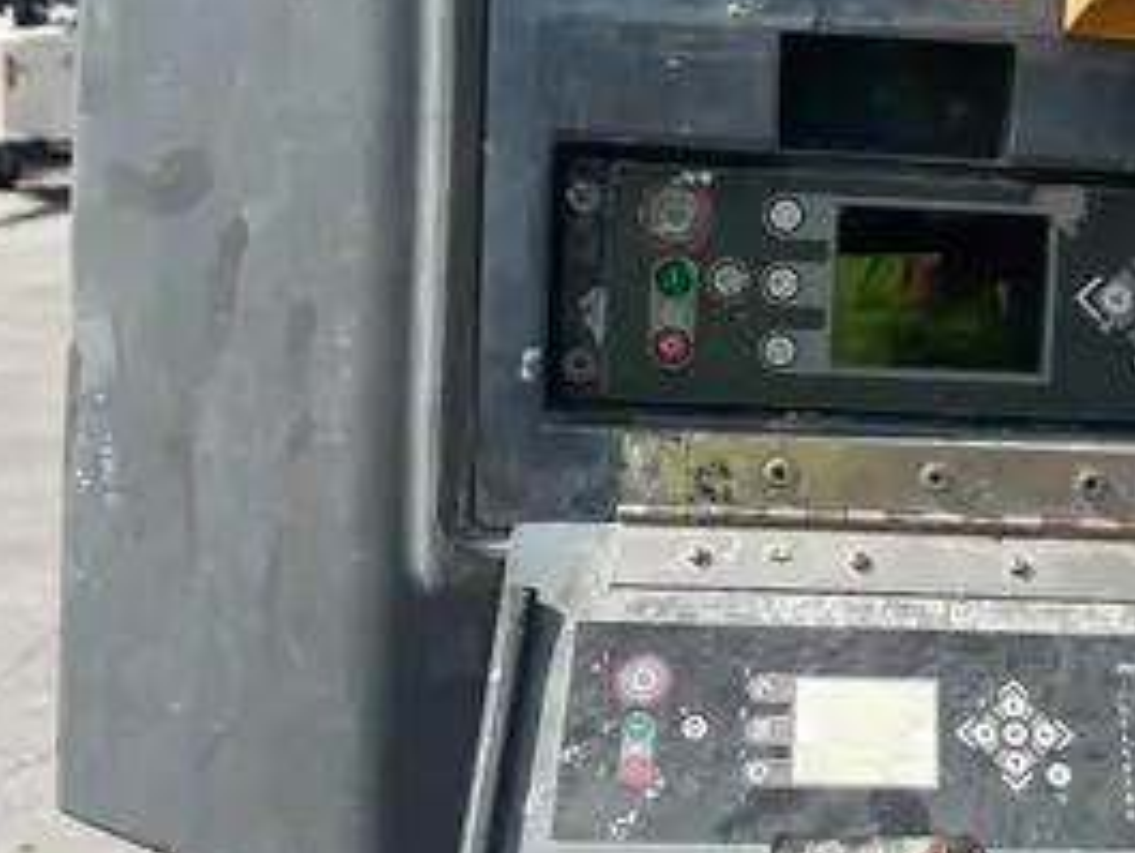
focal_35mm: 54
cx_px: 947
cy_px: 319
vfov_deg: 27.0
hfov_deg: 34.2
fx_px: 1771
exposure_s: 1/2825
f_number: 1.6
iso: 50
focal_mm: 5.1
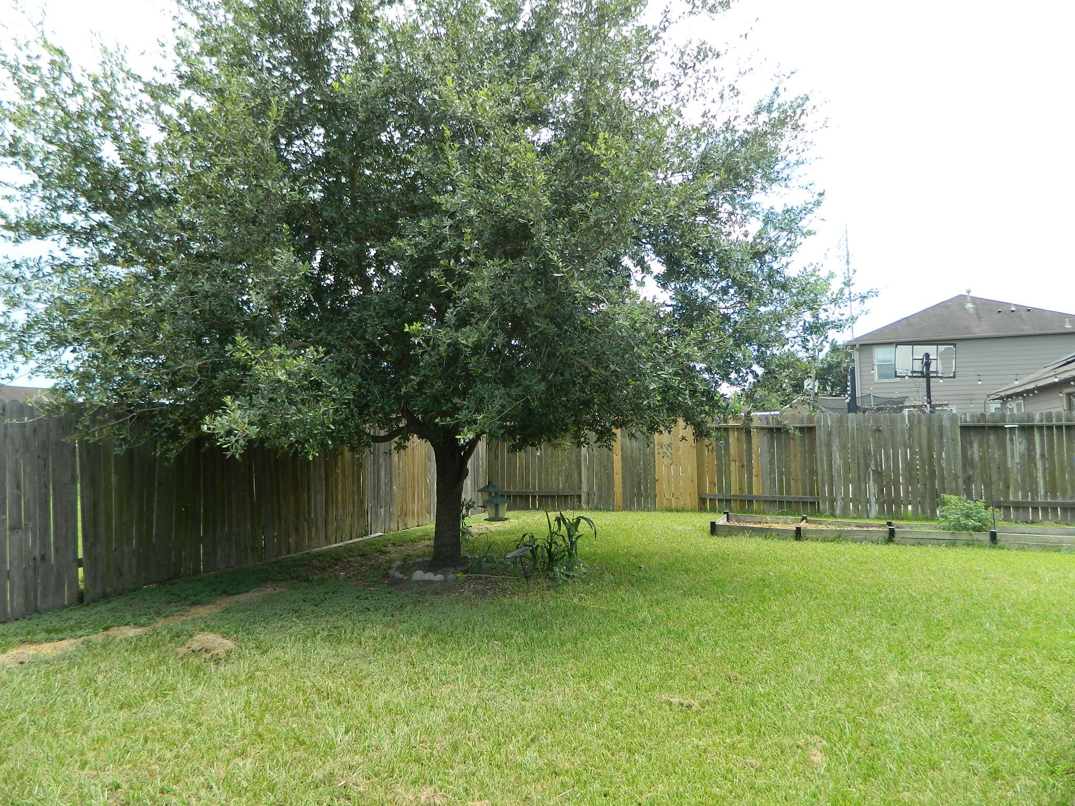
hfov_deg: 69.4
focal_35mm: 25
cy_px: 403
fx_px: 776
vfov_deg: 54.9
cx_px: 538
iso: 80
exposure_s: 1/250
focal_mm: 4.5
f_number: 3.1
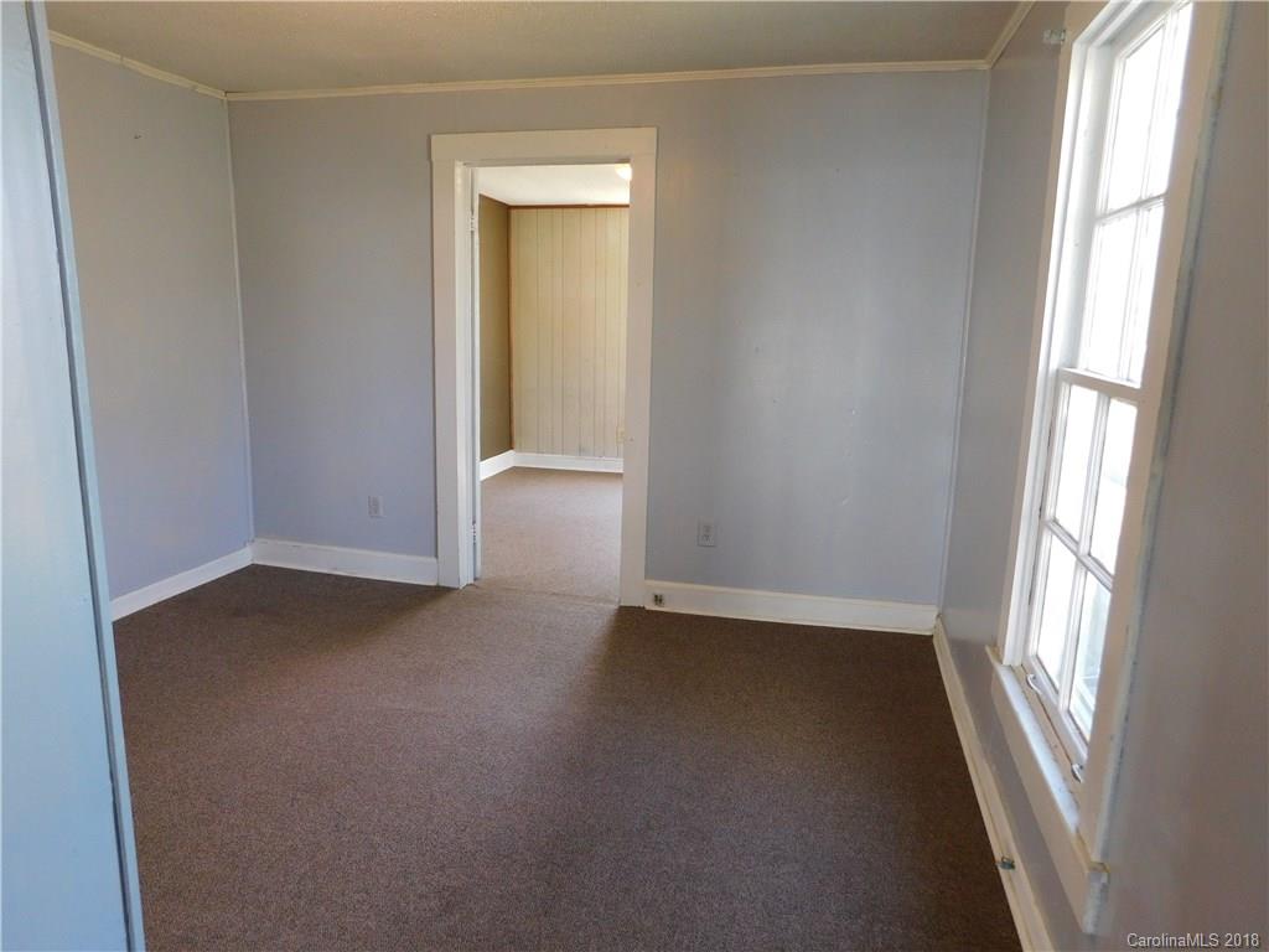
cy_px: 476
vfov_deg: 58.9
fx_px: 843
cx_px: 634
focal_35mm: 23
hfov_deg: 73.9
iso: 250
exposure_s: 1/30
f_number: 3
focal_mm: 4
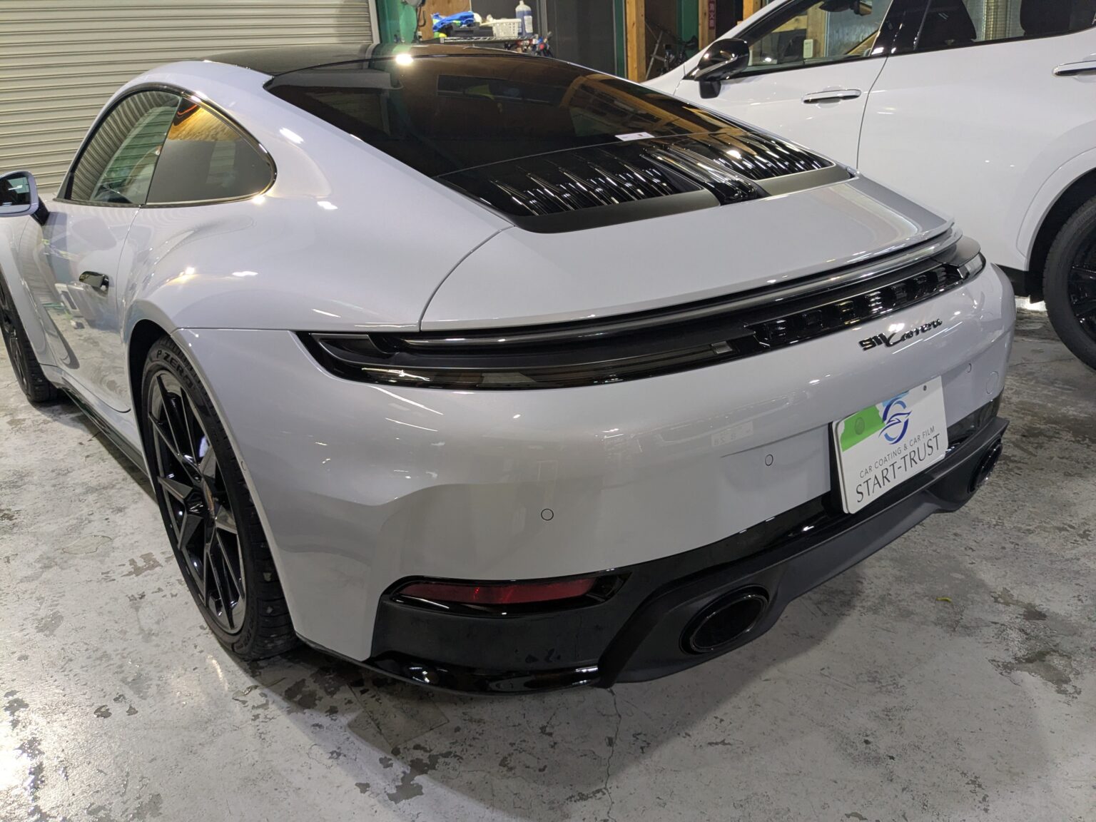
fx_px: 855
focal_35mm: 27
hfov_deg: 65.3
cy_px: 411
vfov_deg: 51.4
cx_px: 548
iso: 208
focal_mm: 4.38
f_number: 1.73
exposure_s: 1/120
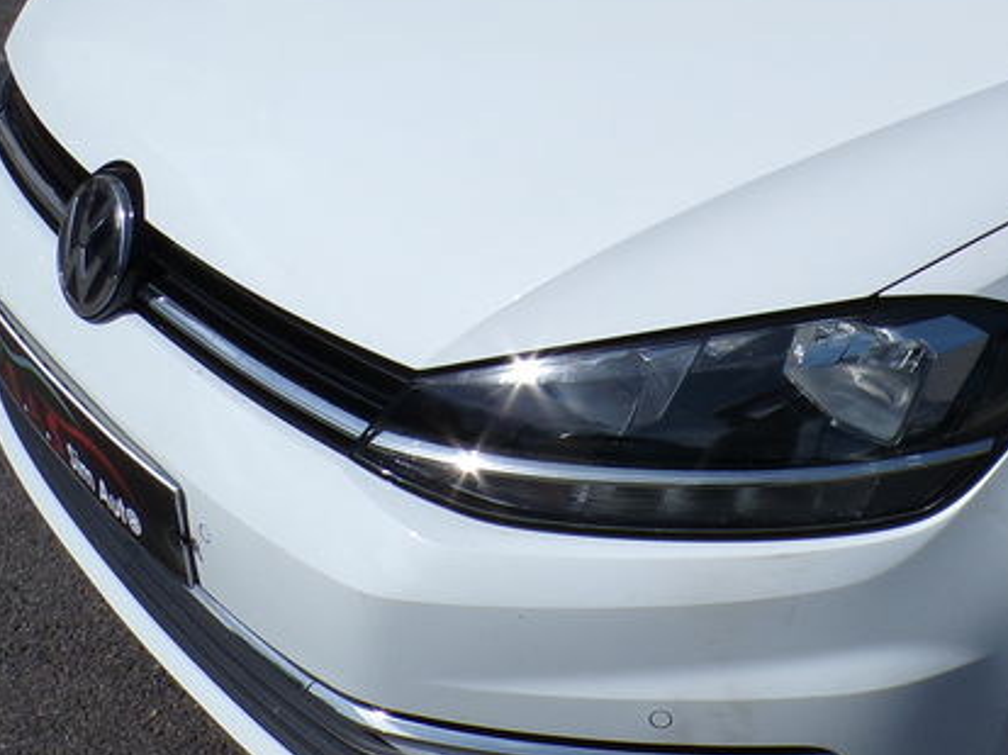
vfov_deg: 25.1
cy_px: 292
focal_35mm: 58
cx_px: 937
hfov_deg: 31.4
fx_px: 1688
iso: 100
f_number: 5.8
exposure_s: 1/1000
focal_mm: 4.3
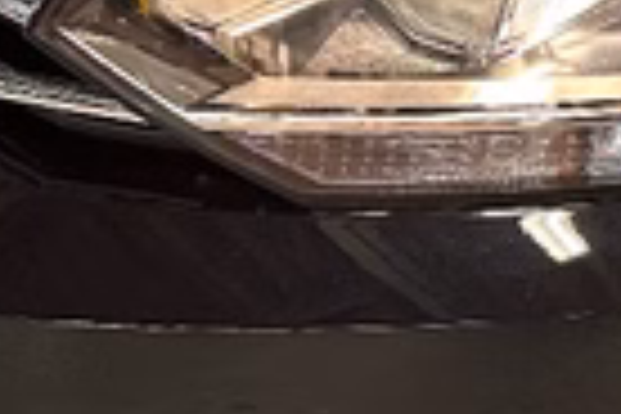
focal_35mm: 145
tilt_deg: -20.1
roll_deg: -0.5
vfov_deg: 9.0
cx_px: 1192
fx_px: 2501
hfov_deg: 12.6
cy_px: -356
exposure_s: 1/50
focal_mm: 6.86
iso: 400
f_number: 1.78
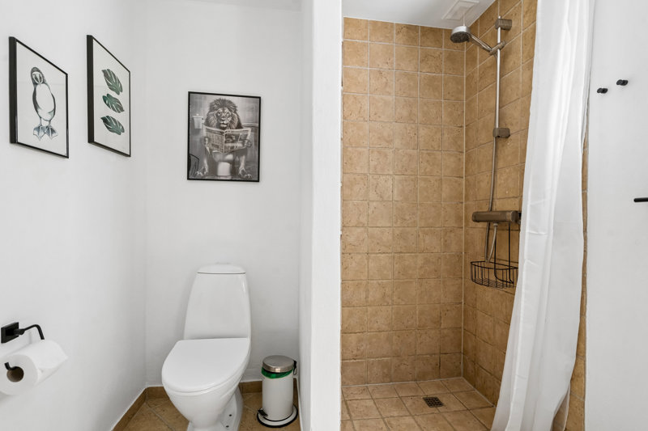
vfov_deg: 73.7
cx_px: 324
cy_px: 216
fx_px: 288
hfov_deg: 96.7
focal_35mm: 16
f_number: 7.1
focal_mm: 16
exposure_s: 1/30
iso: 800
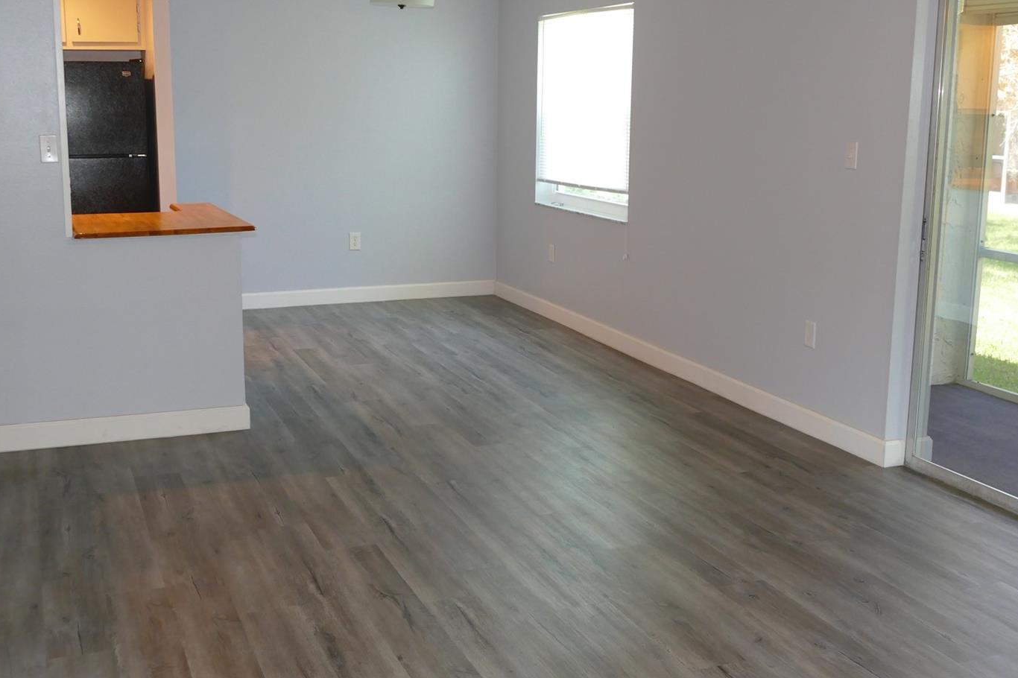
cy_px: 301
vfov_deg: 32.6
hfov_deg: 47.4
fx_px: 1159
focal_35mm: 41
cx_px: 493
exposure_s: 1/80
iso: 800
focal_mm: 12.64
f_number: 3.1
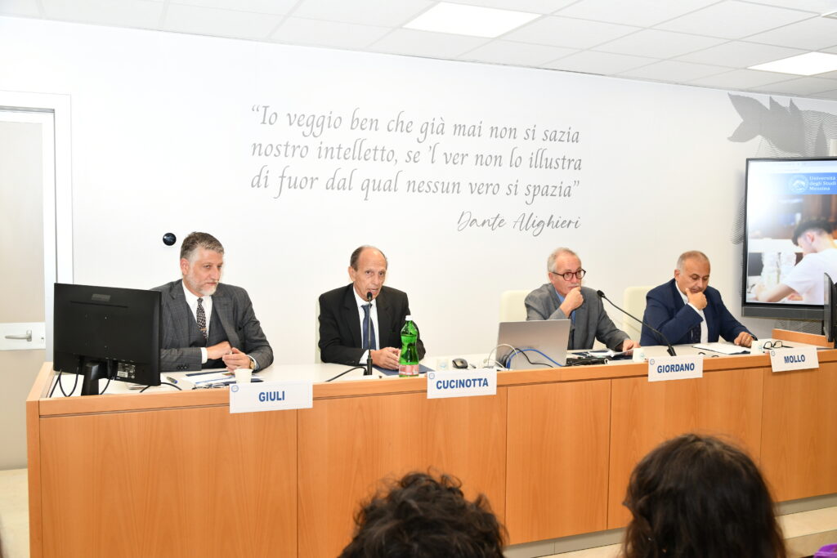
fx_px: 791
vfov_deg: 38.9
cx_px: 418
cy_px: 279
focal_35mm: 34
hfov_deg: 55.8
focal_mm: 34
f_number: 6.3
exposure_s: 1/60
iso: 1000
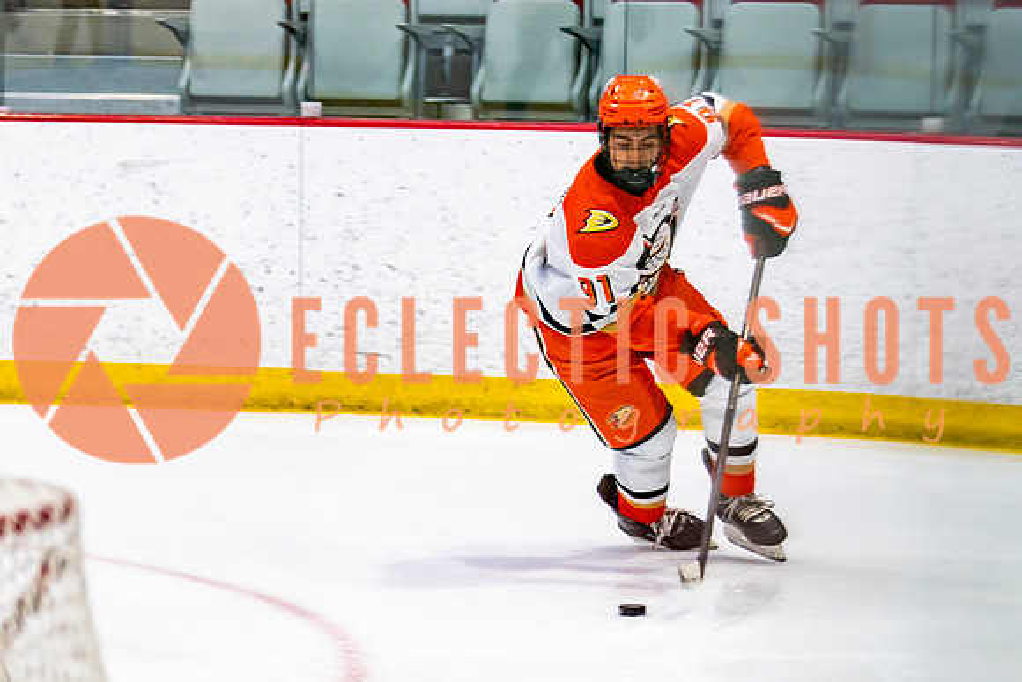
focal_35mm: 238
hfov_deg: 8.6
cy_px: 482
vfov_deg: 5.8
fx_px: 6765
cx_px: 446
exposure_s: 1/640
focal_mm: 120
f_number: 2.8
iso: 640
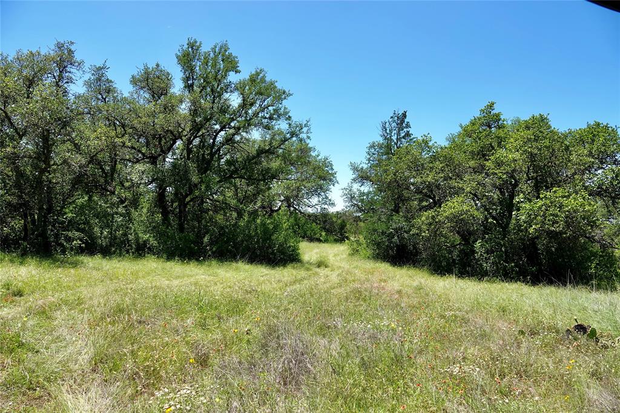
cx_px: 310
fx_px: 413
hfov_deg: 73.8
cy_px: 206
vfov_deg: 53.1
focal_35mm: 24
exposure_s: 1/400
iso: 100
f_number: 4
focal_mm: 8.8
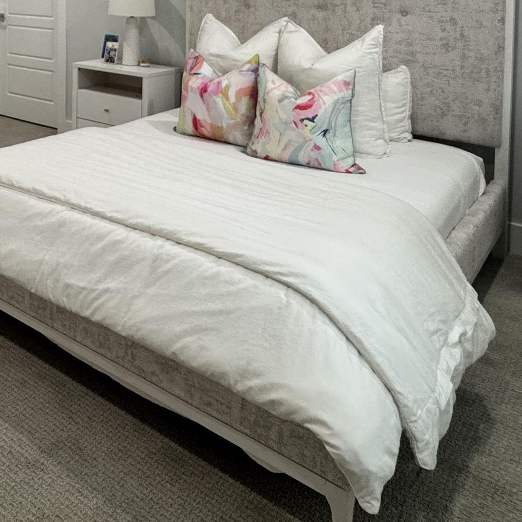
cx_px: 10
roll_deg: +0.4
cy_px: -4
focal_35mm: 37
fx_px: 631
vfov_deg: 39.5
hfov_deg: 40.0
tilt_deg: -2.5
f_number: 2.2
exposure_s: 1/120
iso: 250
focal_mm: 2.22
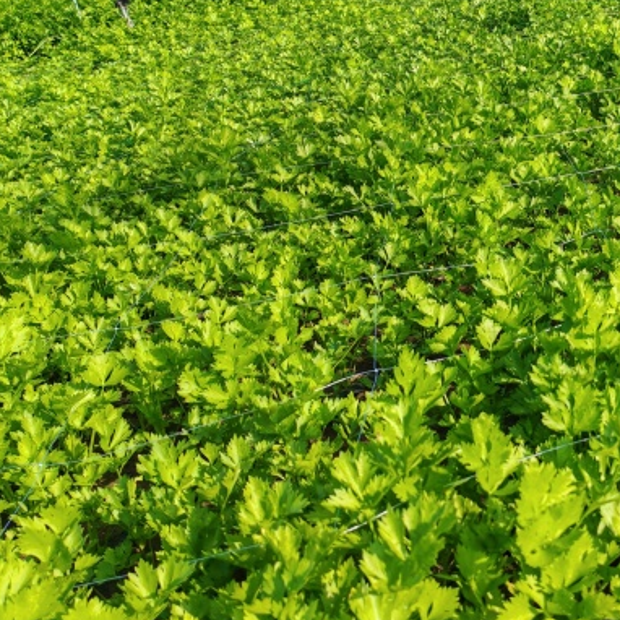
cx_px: 588
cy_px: 258
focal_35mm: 50
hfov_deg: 31.9
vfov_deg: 33.9
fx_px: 1013
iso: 50
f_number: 1.95
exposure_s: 1/570
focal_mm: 5.52
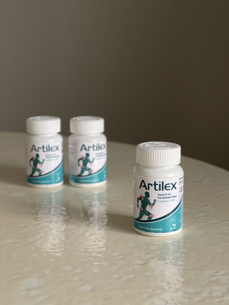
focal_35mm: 64
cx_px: 114
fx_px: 565
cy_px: 152
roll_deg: -0.5
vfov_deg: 30.3
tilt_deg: -12.2
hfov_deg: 22.9
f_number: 2.2
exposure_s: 1/96
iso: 250
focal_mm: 7.5
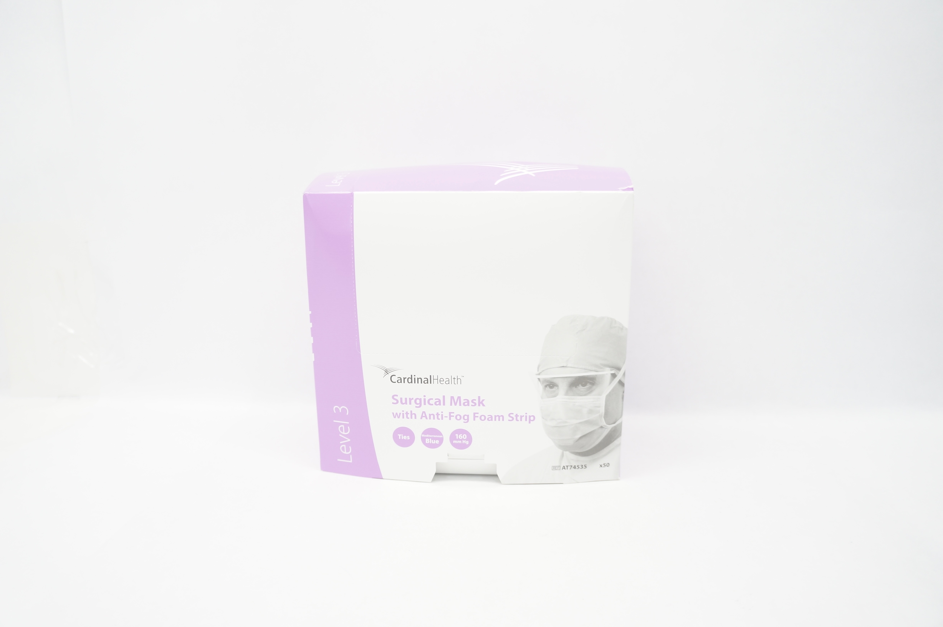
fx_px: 706
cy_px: 314
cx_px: 472
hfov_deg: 67.4
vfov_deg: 47.8
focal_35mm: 27
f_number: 4
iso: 400
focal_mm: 18
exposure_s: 1/80
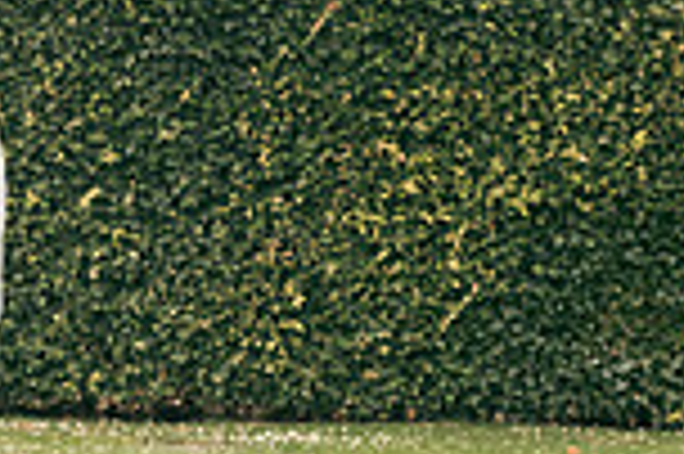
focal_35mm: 191
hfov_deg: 10.3
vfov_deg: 7.2
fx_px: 3625
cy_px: 254
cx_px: -468
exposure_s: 1/200
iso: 320
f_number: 6.3
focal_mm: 50
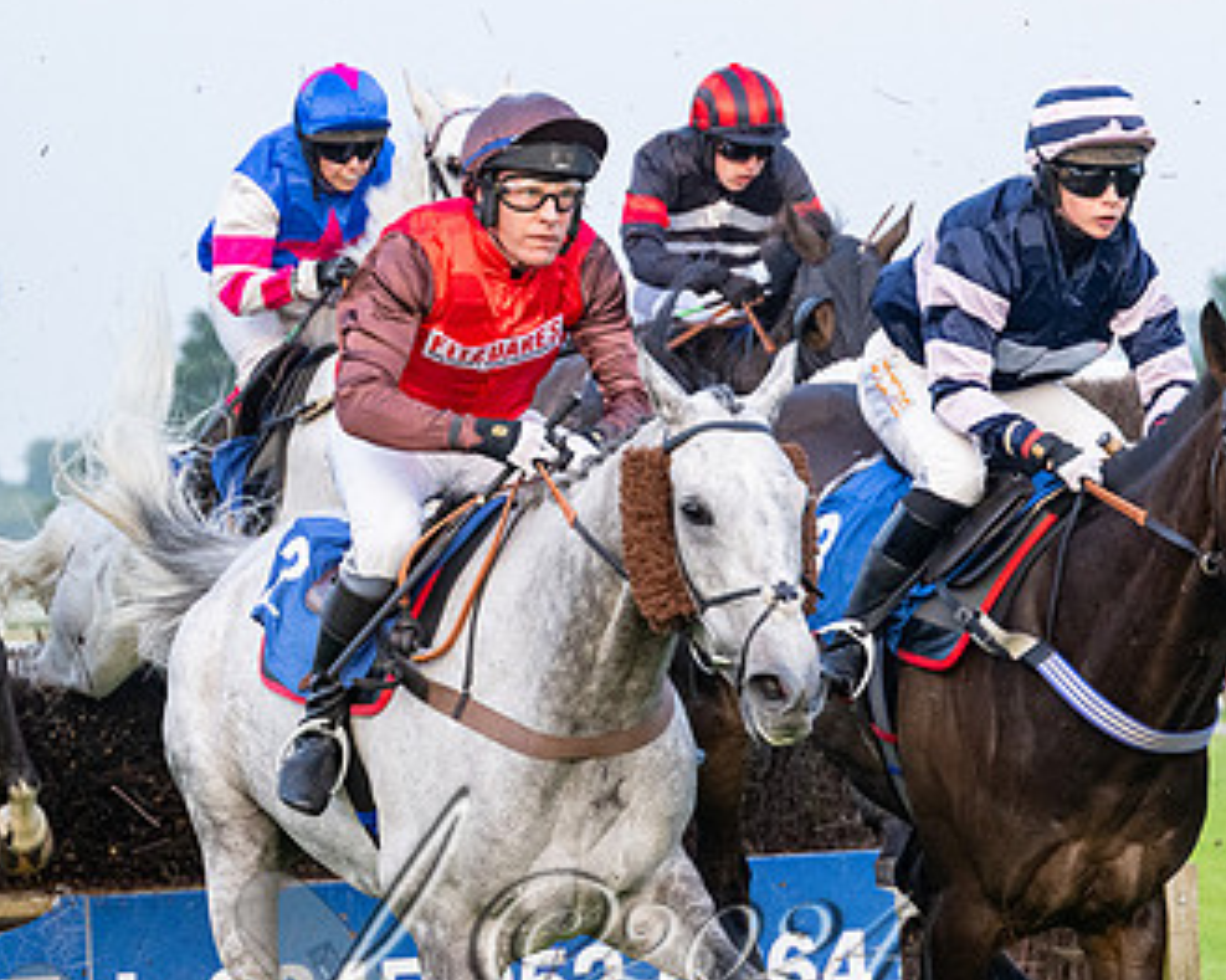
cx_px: 1007
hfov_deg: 8.1
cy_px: 588
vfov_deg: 6.5
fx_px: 8633
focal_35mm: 238
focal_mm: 98
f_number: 4
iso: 1250
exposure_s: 1/1600
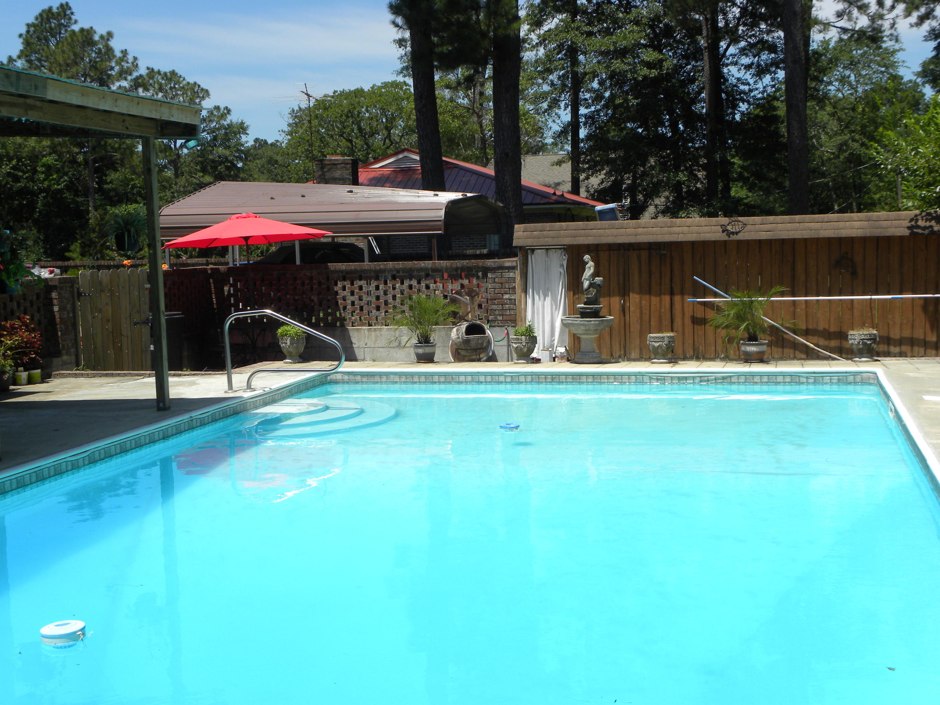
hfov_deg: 41.2
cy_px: 352
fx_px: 1249
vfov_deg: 31.5
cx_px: 470
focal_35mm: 46
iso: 64
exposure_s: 1/356
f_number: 5
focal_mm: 8.2
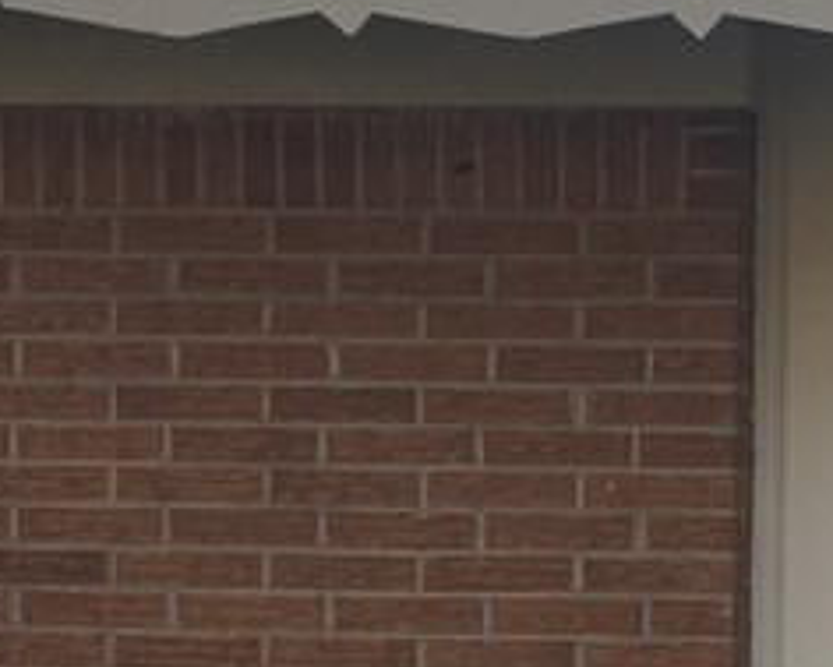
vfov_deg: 12.4
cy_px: 706
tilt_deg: +1.0
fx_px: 3034
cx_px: 1331
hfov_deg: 14.4
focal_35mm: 123
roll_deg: -1.4
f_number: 2.2
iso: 25
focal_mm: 4.15
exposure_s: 1/405
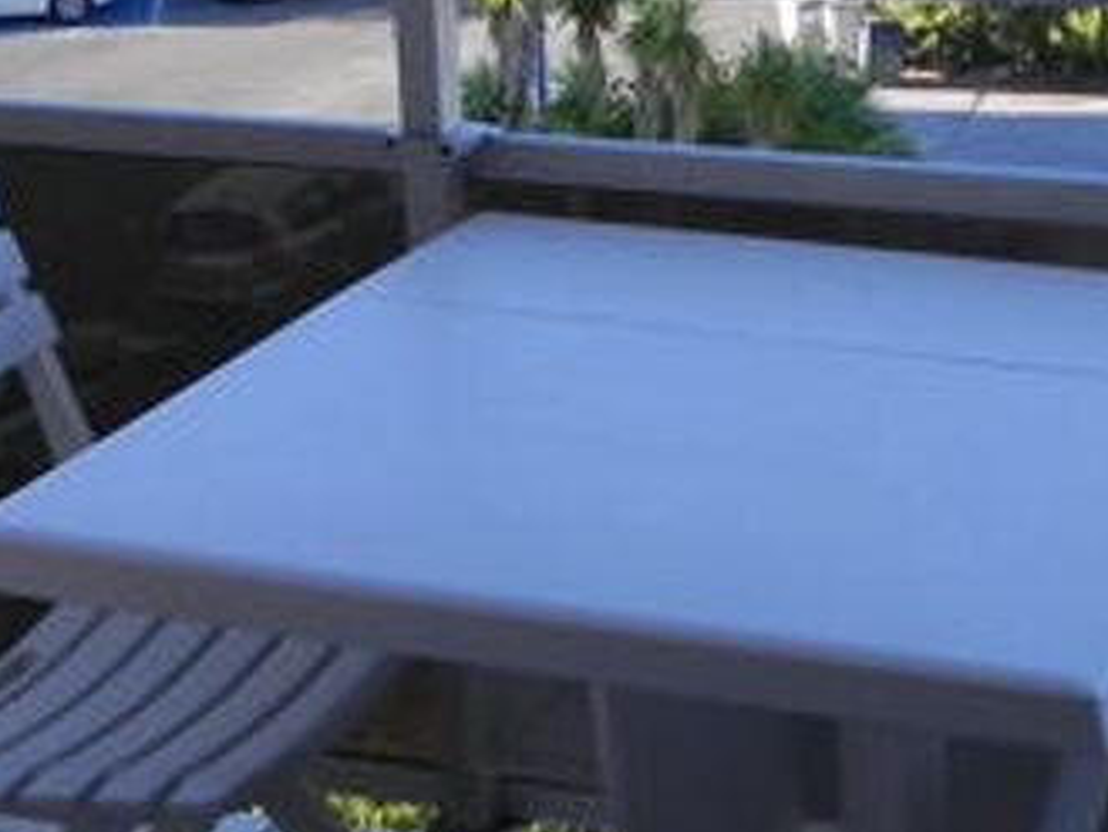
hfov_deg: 23.6
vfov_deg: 18.0
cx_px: 1128
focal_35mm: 79
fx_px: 2530
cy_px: -91
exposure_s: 1/184
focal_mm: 4.6
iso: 160
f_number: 5
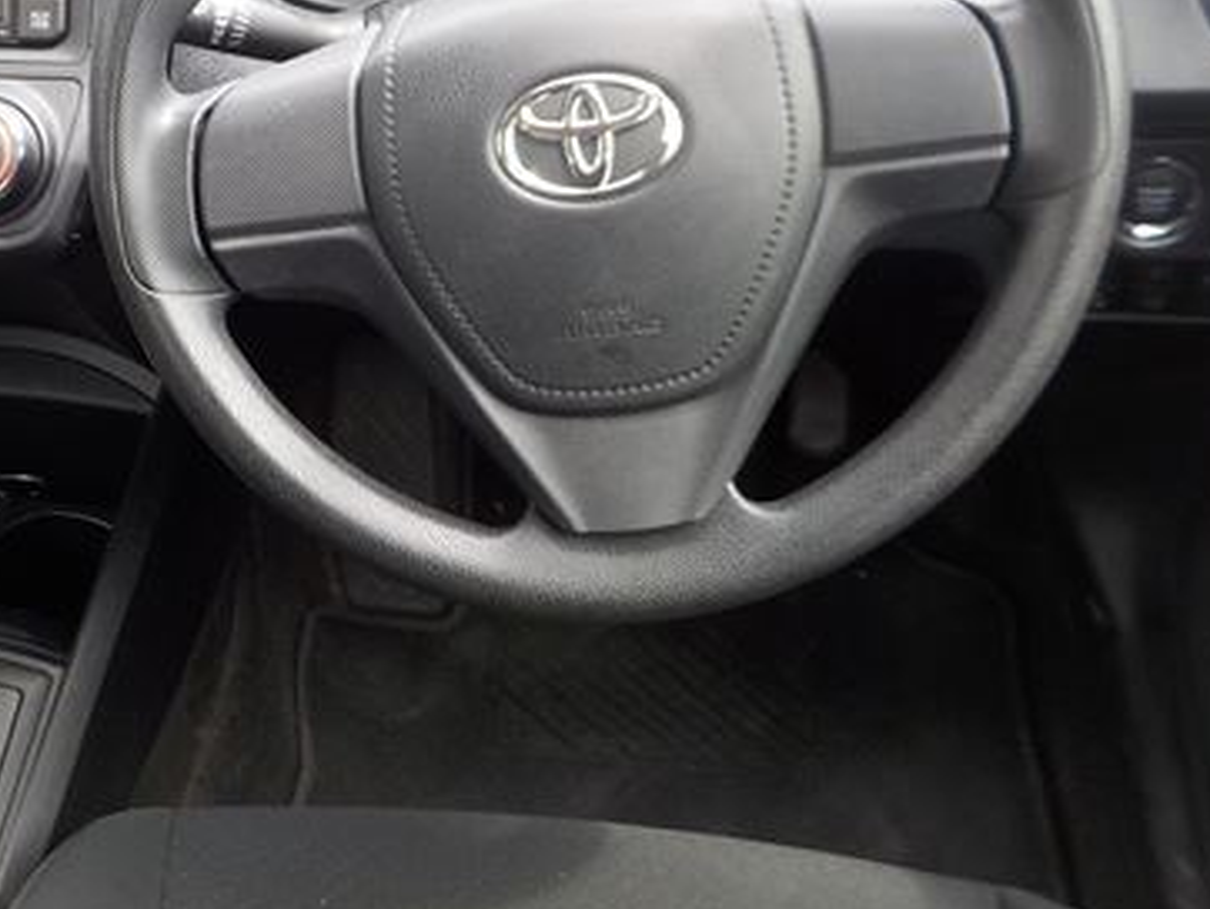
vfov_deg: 27.2
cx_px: 294
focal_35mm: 53
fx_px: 1854
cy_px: 231
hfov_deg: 35.3
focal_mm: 4.1
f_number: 3.3
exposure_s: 1/80
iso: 125
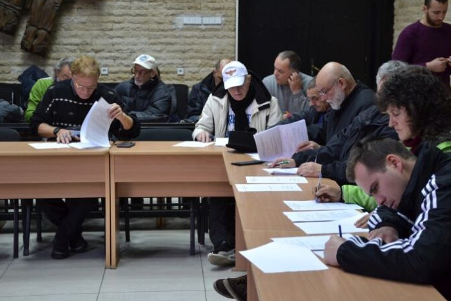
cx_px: 225
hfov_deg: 26.7
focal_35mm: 76
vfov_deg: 17.9
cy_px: 150
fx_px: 952
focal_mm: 50
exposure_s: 1/15
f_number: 4.8
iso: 560
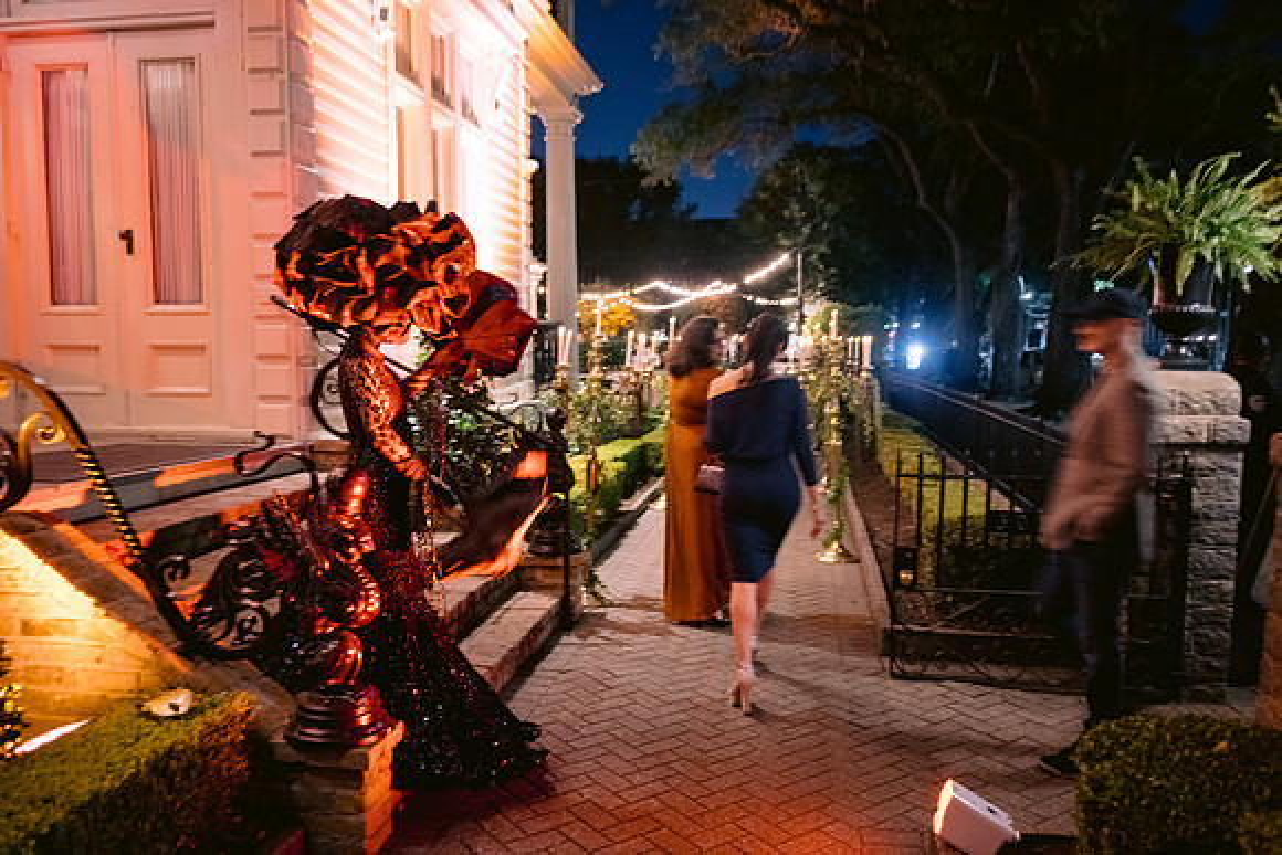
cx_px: 641
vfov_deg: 46.4
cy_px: 428
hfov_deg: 65.5
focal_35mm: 28
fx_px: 997
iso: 1600
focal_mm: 28
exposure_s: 1/15
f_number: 2.8
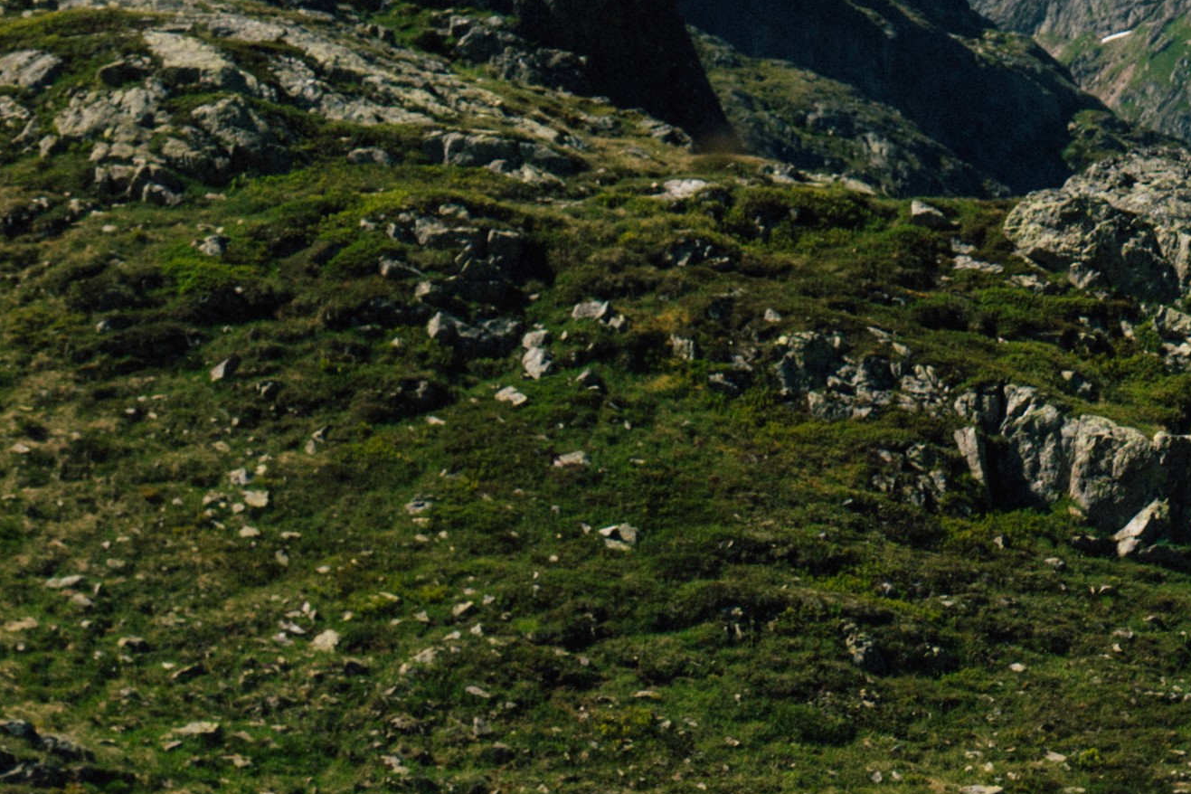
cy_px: 806
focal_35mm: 182
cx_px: 1909
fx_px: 6021
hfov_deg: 10.8
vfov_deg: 7.5
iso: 100
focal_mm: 35
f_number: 4.5
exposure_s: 1/640
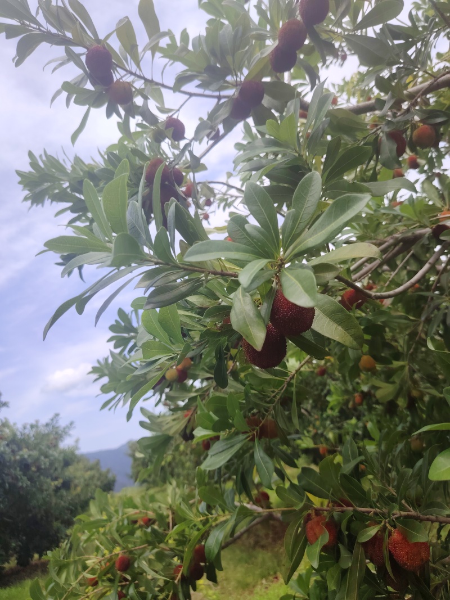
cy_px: 300
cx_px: 225
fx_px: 416
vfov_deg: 71.6
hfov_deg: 56.8
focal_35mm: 24
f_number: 1.75
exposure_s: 1/659
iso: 100
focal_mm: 5.25
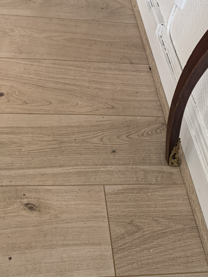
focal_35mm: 57
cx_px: 109
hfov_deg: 25.7
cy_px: 21
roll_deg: -14.4
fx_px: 457
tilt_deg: -35.9
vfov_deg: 31.9
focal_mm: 4.25
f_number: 1.8
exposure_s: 1/97
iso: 100
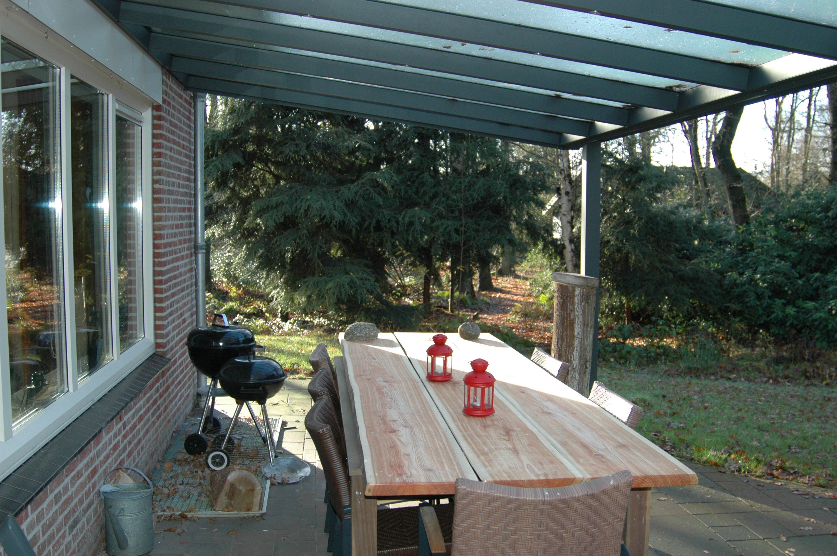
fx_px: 836
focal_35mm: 36
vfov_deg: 36.8
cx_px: 418
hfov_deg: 53.2
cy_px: 278
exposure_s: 1/250
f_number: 3.5
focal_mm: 24
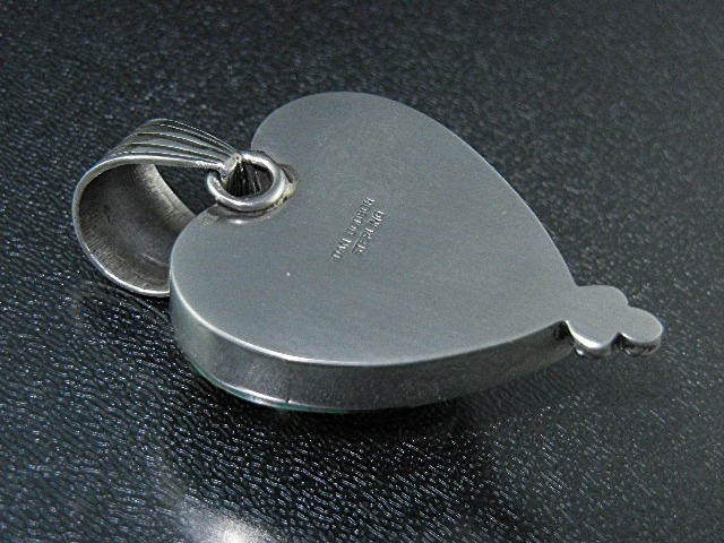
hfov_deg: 32.7
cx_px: 362
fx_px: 1234
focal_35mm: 59
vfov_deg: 24.8
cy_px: 272
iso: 800
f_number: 8
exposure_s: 1/30
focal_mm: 10.6
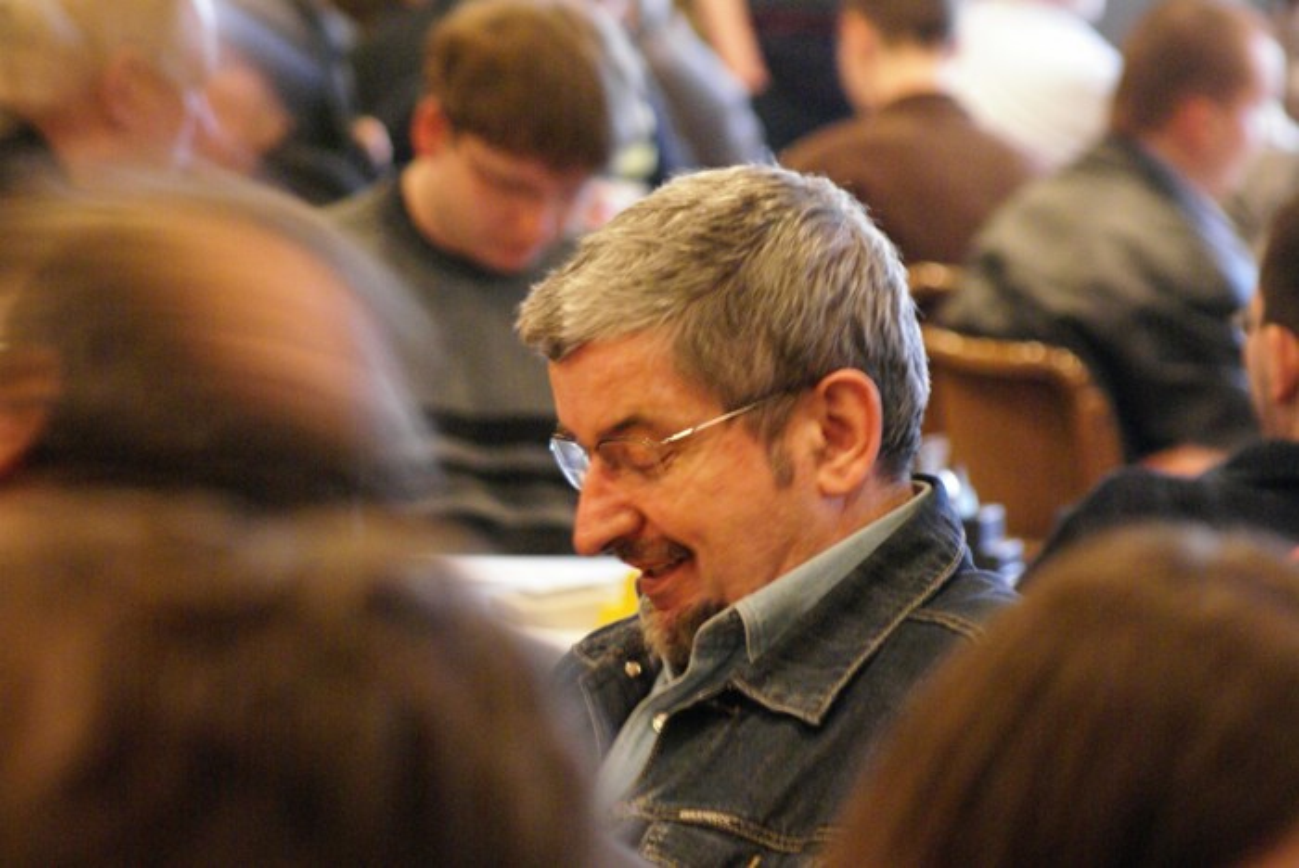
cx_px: 650
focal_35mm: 225
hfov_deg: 9.1
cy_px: 434
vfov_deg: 6.1
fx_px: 8125
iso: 1600
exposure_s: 1/3
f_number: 5.6
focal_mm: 150
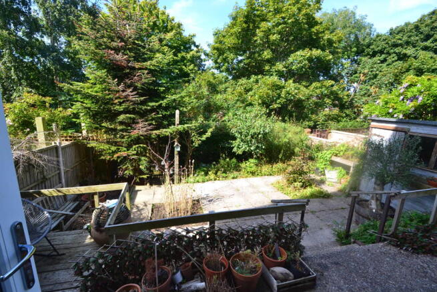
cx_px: 218
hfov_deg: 100.4
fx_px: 182
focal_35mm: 15
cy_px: 146
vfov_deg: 77.4
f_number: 9
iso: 400
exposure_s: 1/160
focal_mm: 10
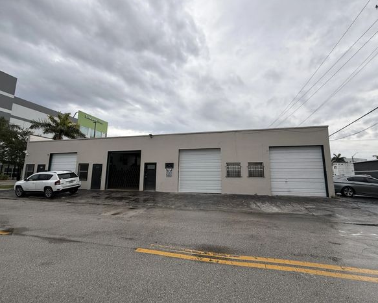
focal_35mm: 15
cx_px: 196
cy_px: 150
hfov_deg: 96.8
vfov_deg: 84.0
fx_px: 168
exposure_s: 1/1167
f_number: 2.2
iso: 50
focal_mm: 2.22
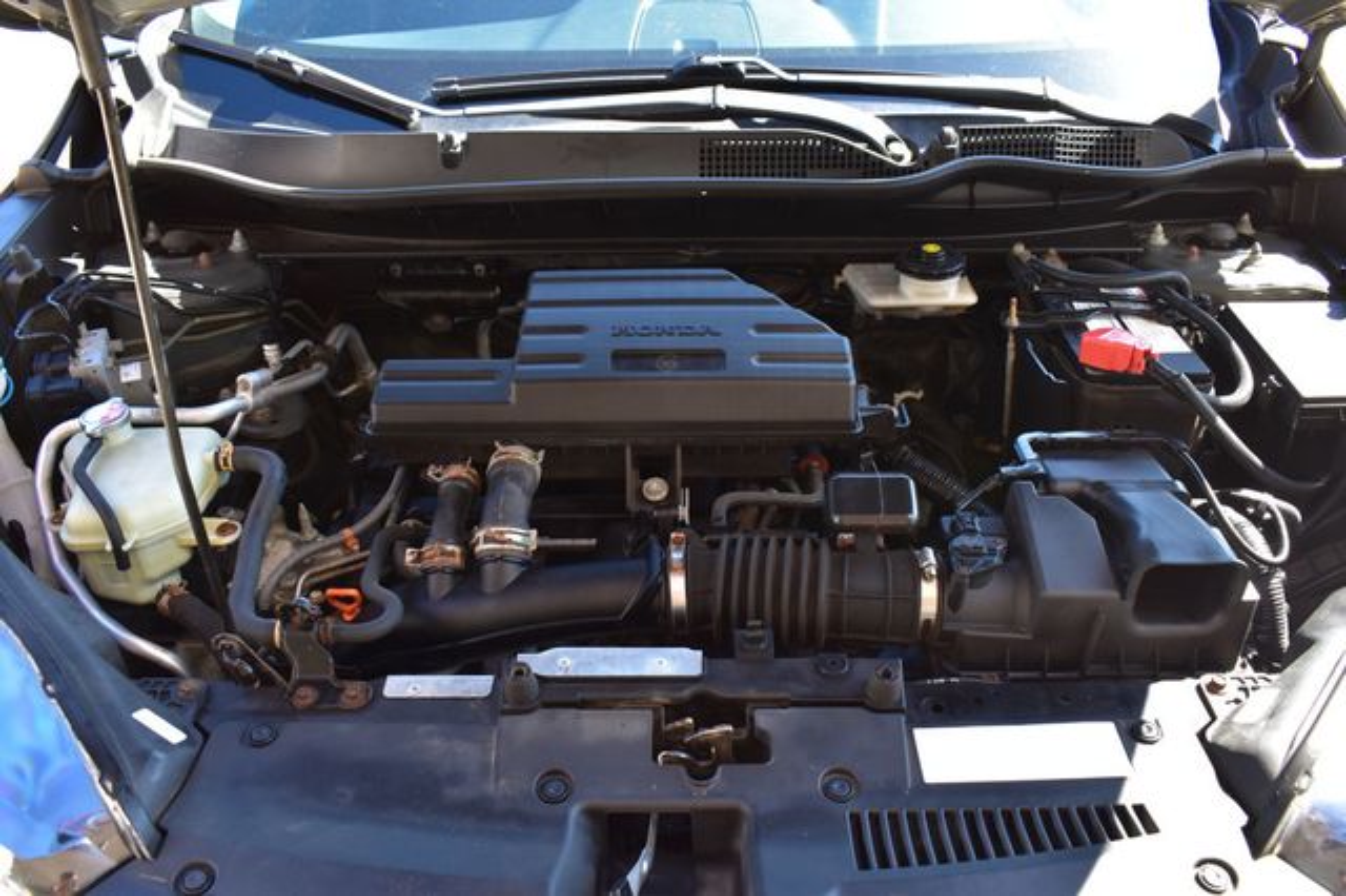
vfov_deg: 43.6
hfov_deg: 62.0
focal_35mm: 30
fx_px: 1121
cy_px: 448
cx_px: 673
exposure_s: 1/80
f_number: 8
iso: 400
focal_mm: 20
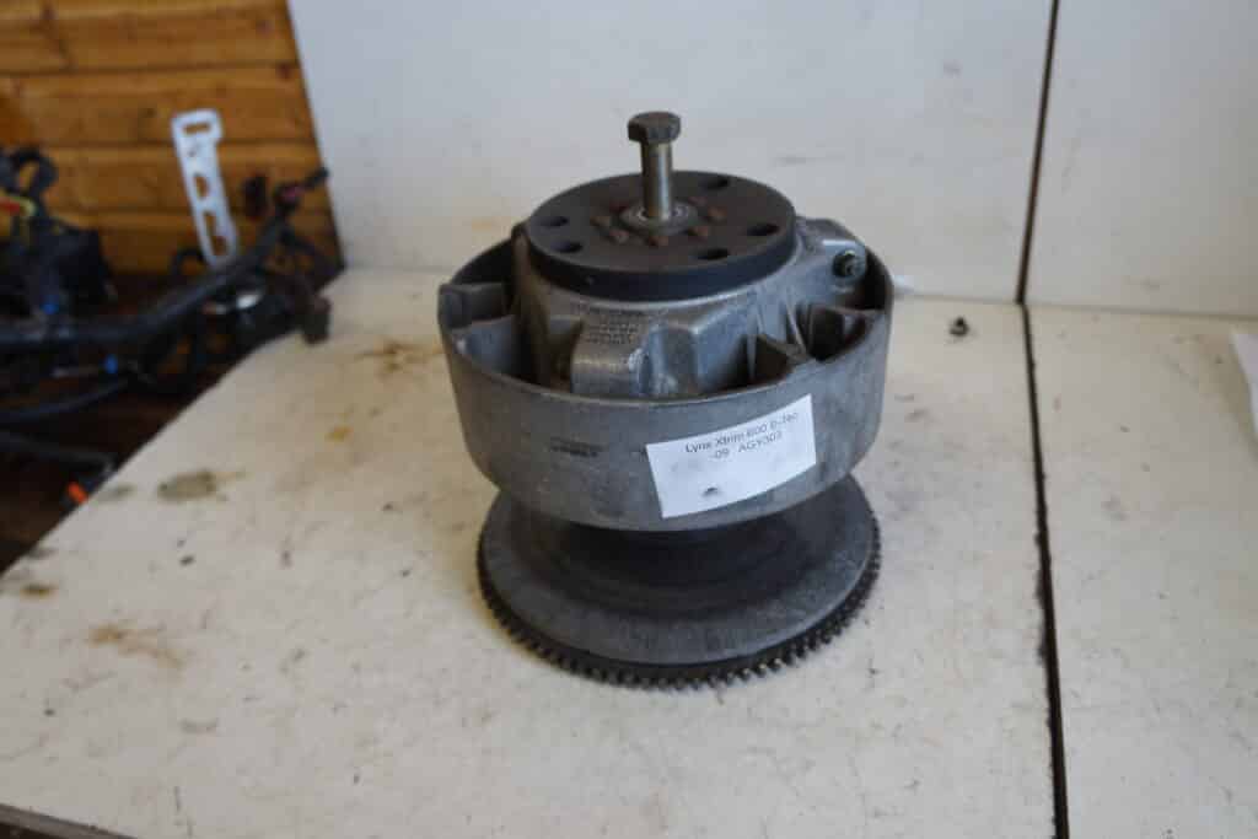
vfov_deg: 45.7
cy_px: 420
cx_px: 629
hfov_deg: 64.5
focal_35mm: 28
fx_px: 996
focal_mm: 19
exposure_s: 1/60
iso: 320
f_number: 4
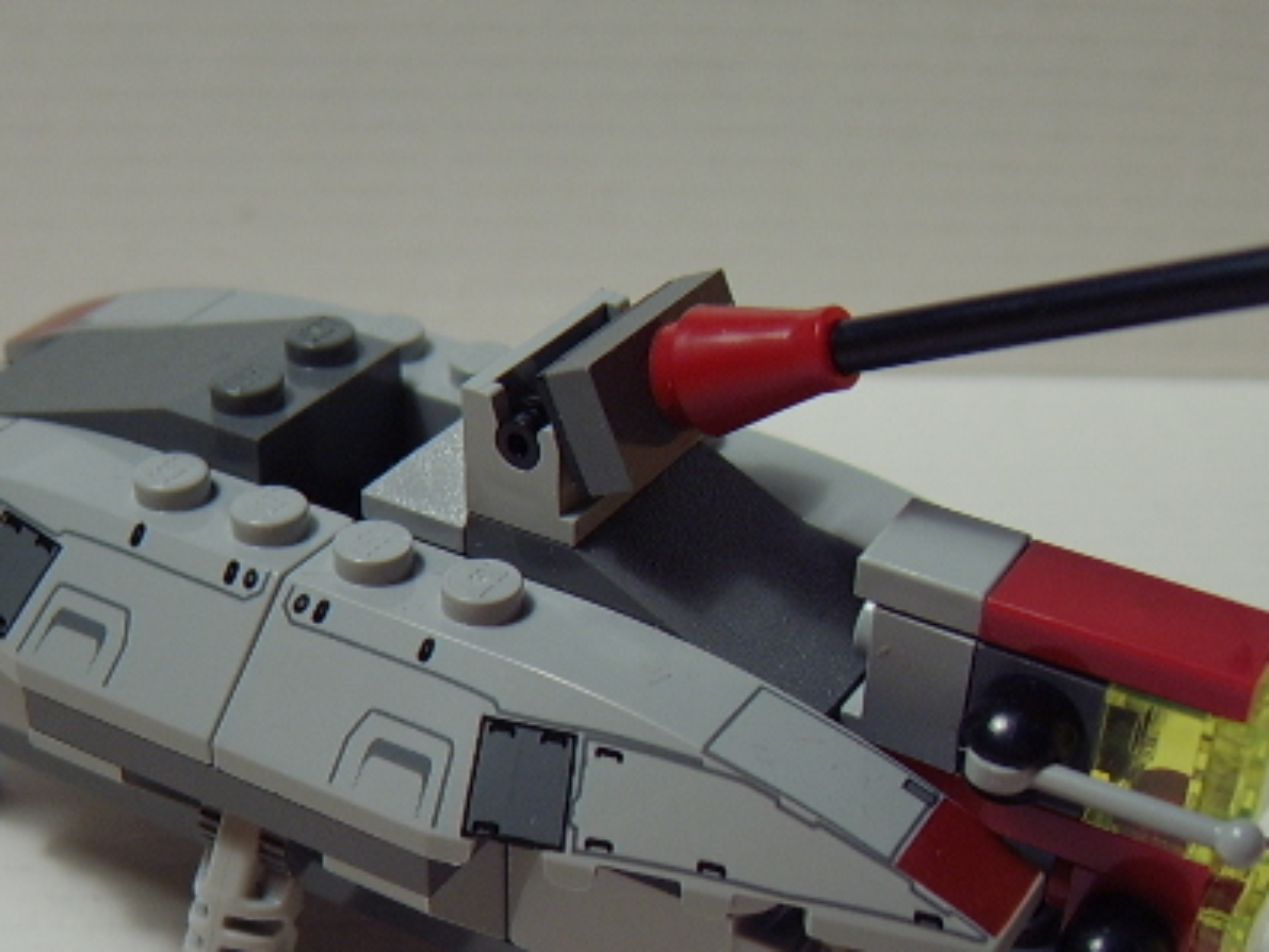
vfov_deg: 28.5
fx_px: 1834
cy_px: 757
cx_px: 630
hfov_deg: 38.2
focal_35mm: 50
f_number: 2.7
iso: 100
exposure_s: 1/36
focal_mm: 8.13
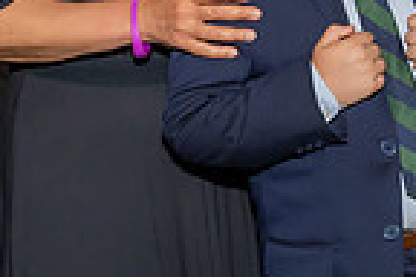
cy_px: -66
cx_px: 715
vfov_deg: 11.3
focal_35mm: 119
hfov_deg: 15.2
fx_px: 1375
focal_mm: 18
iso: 1000
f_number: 9
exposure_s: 1/250
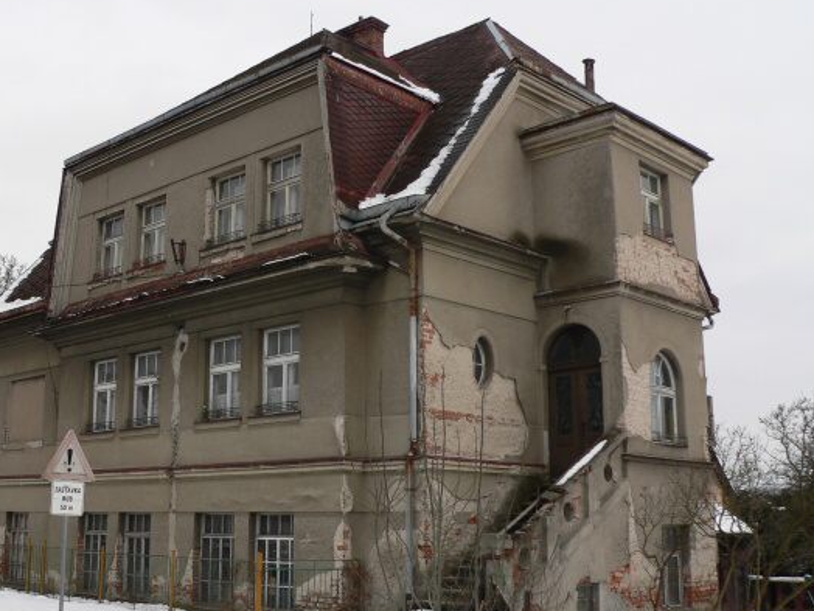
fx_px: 1035
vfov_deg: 32.9
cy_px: 325
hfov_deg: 42.7
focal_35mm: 44
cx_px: 320
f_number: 4
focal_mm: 6
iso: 80
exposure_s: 1/320
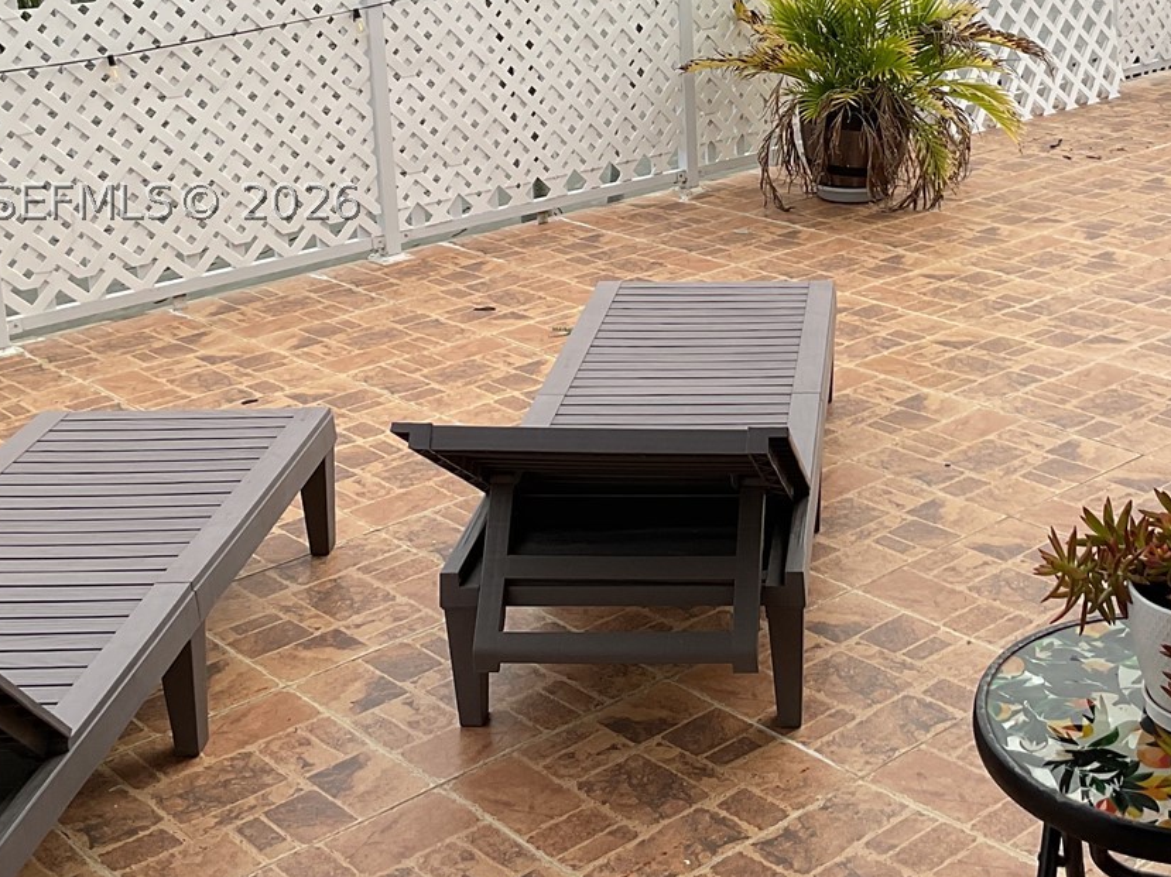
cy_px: 201
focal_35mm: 56
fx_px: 1894
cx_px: 792
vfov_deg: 25.7
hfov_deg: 34.0
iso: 16
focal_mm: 3
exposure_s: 1/855
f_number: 1.8
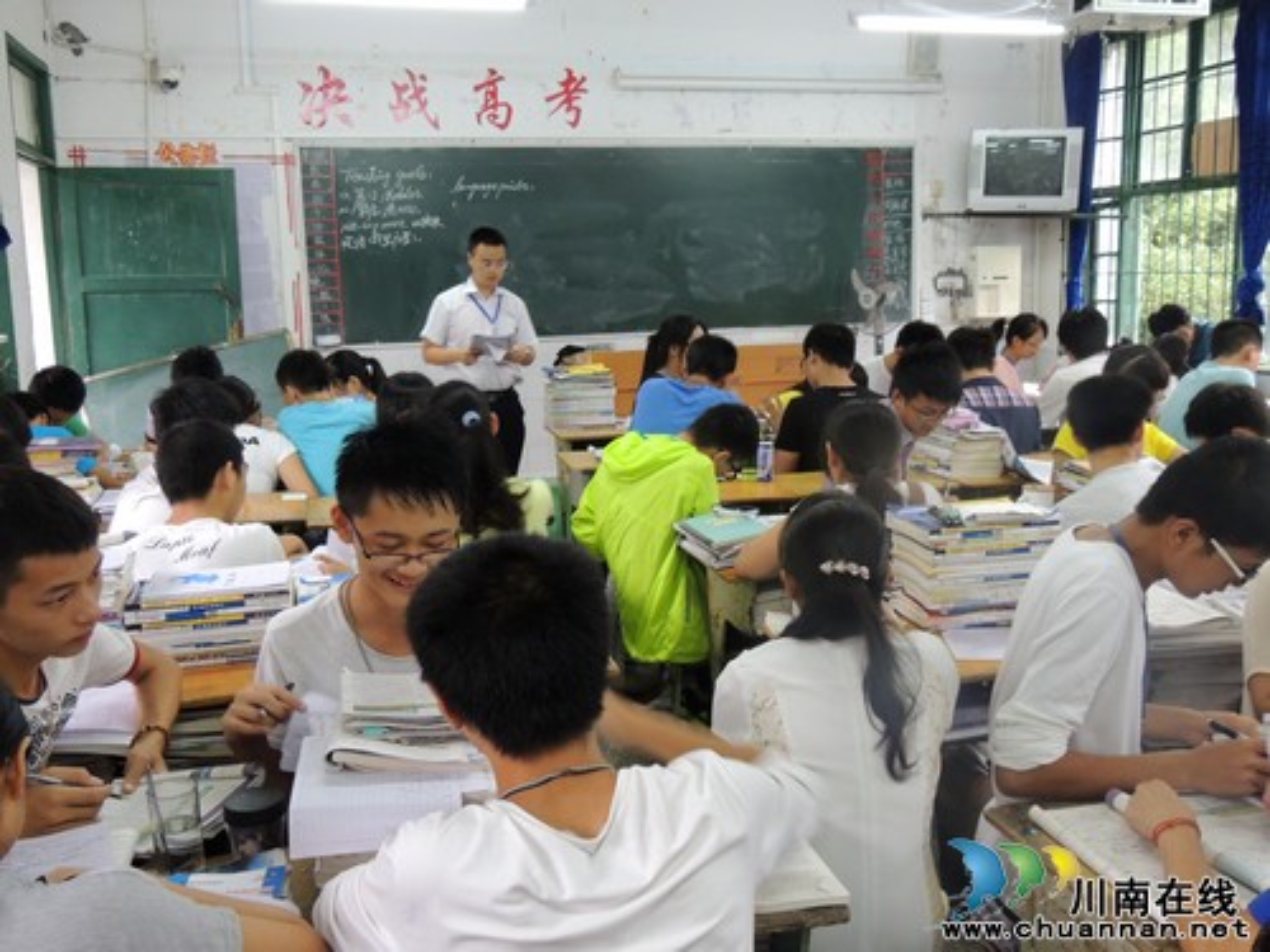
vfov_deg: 42.9
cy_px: 476
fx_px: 1211
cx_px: 635
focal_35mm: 33
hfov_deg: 55.4
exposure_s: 1/15
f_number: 3.2
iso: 400
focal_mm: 5.8
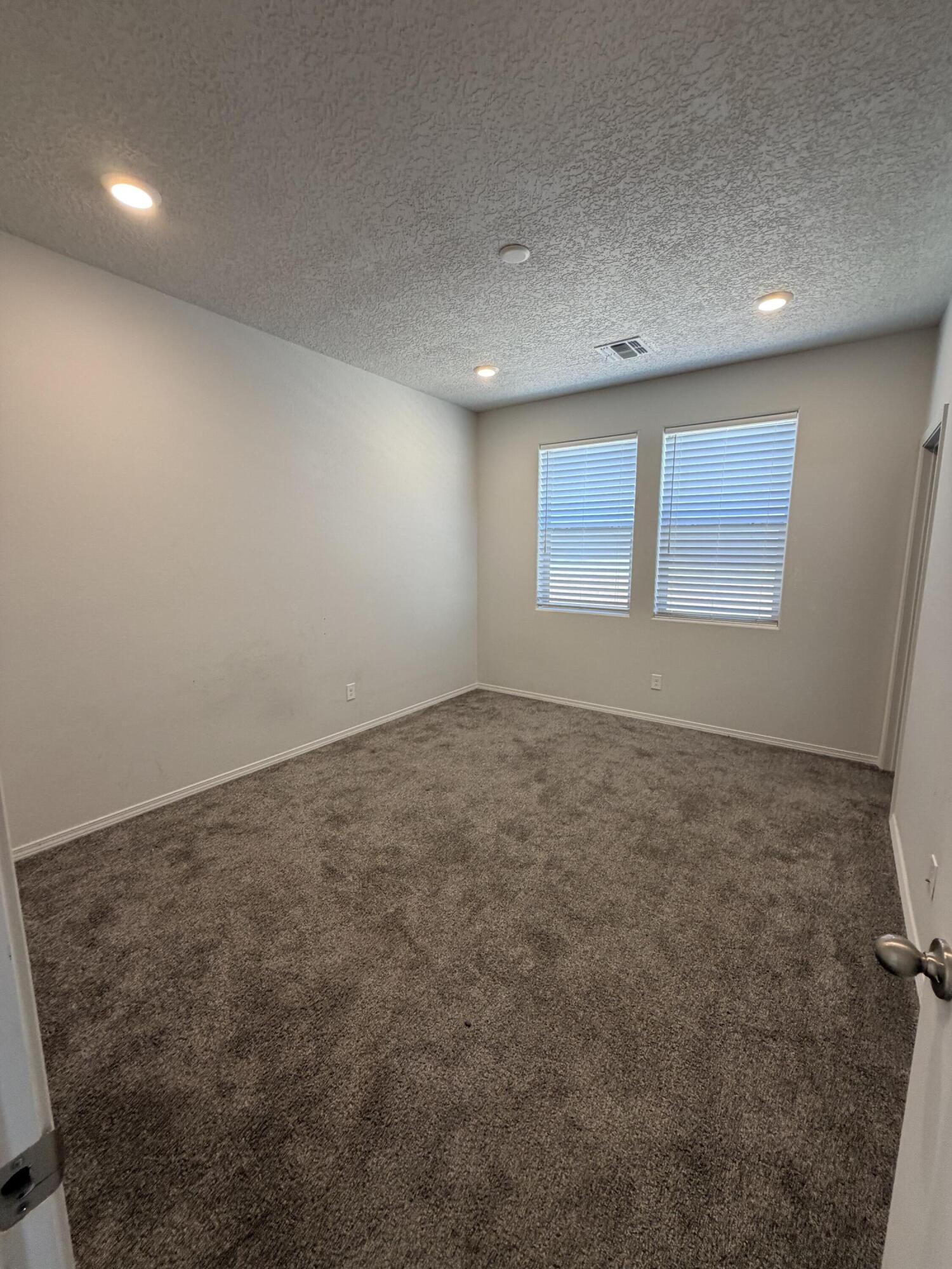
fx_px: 513
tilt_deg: -9.2
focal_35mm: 14
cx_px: 476
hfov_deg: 85.7
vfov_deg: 102.1
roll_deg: -0.7
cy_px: 634
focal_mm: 2.22
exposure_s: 1/120
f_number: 2.2
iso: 250
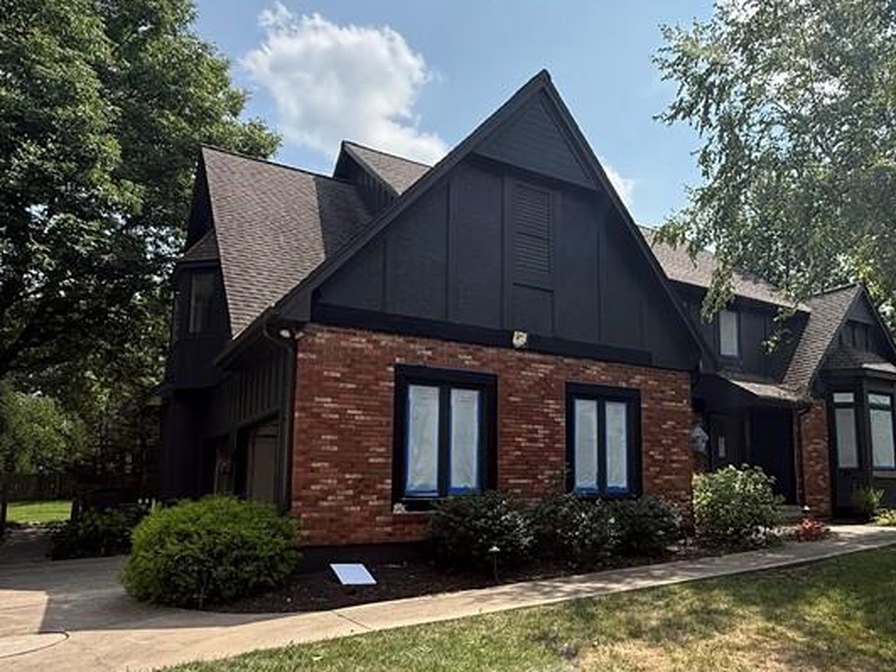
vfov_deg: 51.1
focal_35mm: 27
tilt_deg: +8.3
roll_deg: +0.4
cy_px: 395
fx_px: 699
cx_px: 580
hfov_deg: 64.0
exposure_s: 1/1572
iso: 64
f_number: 2.2
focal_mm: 2.22
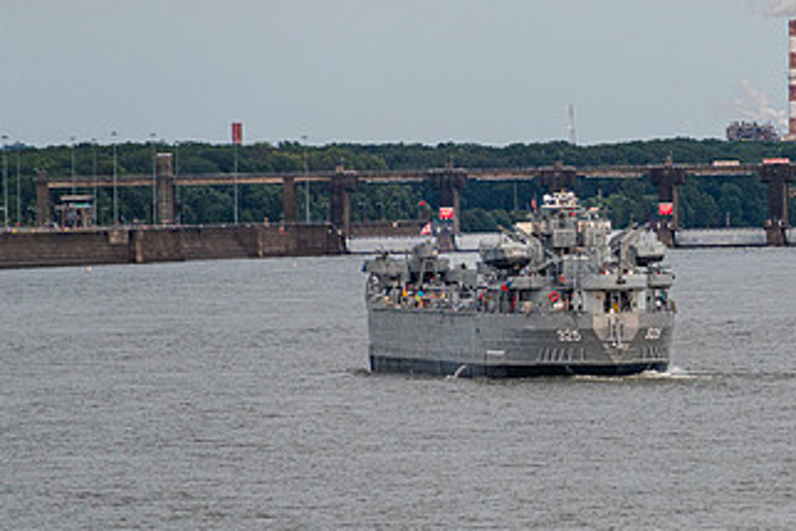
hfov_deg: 3.7
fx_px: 12188
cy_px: 201
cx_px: 697
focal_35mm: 551
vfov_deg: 2.5
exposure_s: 1/160
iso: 560
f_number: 8
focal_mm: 300
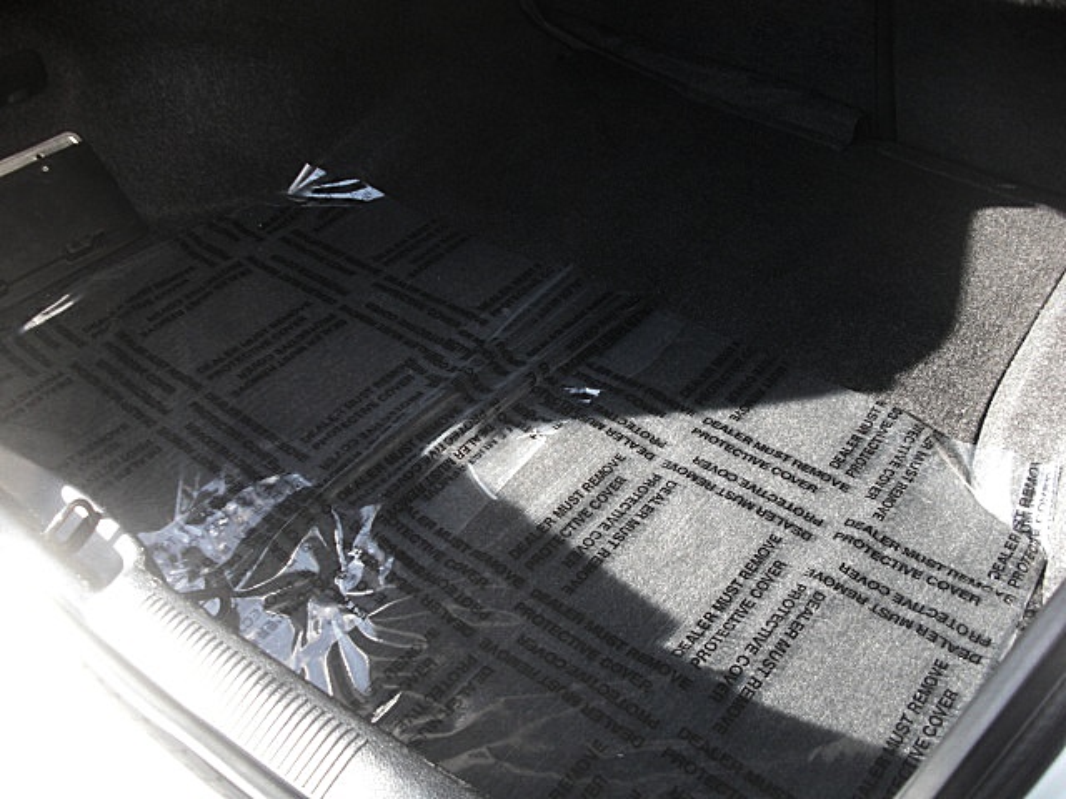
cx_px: 533
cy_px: 400
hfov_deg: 51.4
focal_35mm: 36
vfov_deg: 39.7
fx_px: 1109
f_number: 2.8
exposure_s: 1/125
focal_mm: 6.3
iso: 100
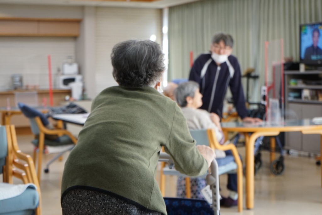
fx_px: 626
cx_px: 161
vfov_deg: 19.5
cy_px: 108
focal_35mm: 70
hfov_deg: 28.8
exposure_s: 1/80
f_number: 5.6
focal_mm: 70
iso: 1250
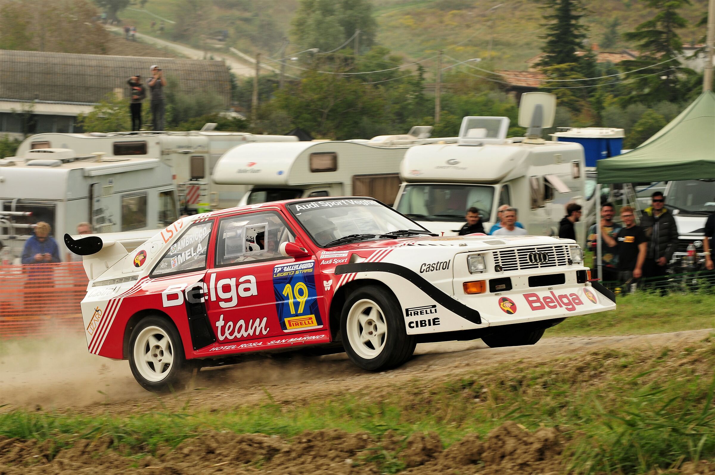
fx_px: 2380
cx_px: 358
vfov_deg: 11.4
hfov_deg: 17.1
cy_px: 238
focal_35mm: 120
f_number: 8
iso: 200
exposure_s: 1/320
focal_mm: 80
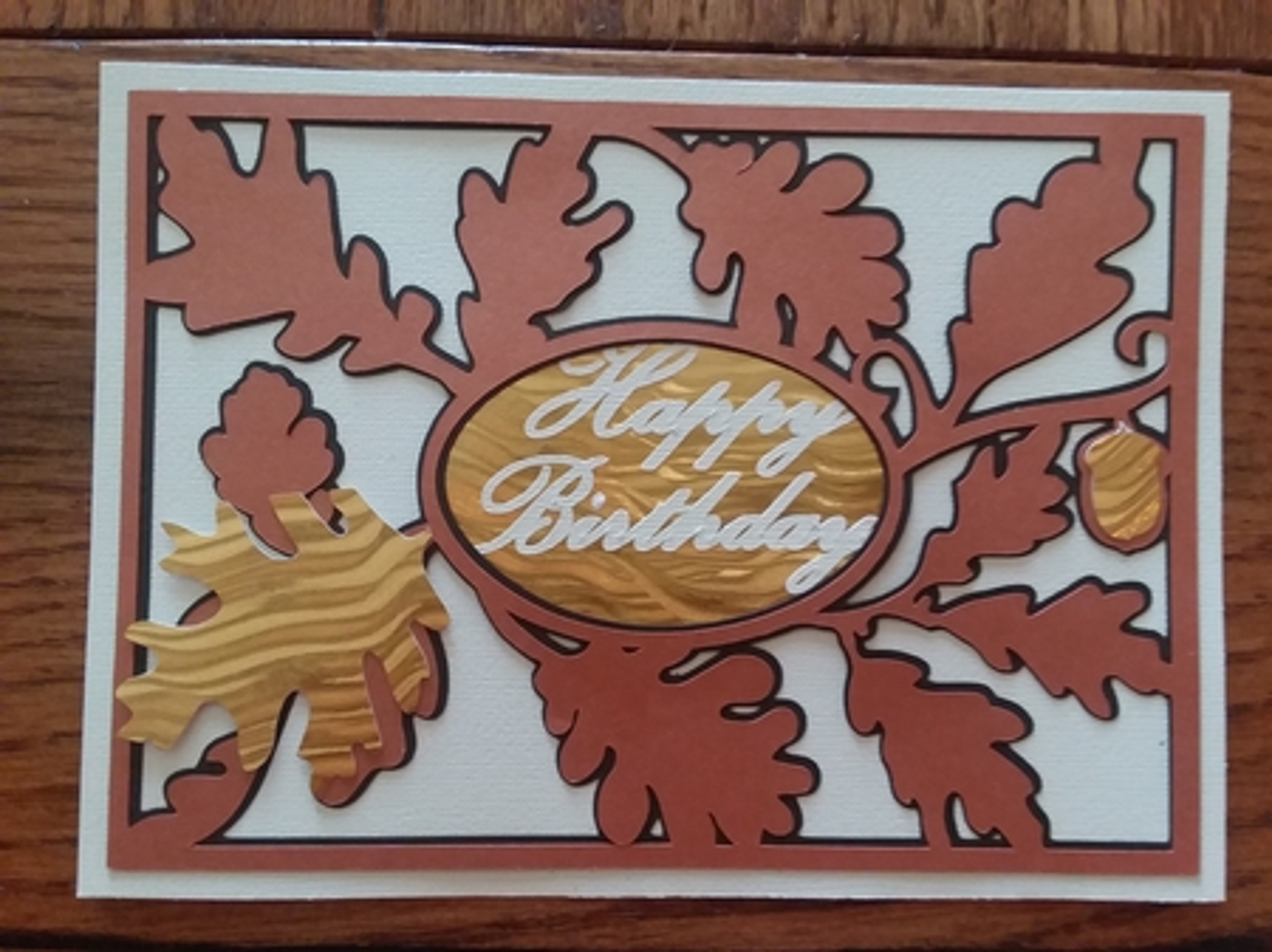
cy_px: 476
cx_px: 636
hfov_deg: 65.4
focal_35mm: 27
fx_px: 992
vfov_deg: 51.3
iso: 250
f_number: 1.9
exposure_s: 1/15
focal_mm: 2.91
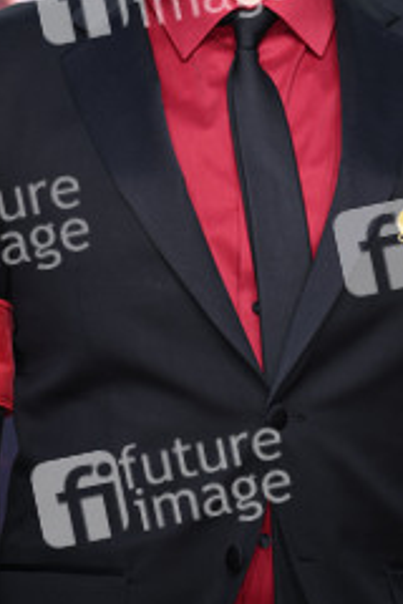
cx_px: 234
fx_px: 6431
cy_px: 111
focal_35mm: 383
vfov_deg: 5.4
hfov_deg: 3.6
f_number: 5.6
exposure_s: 1/250
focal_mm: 230
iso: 400
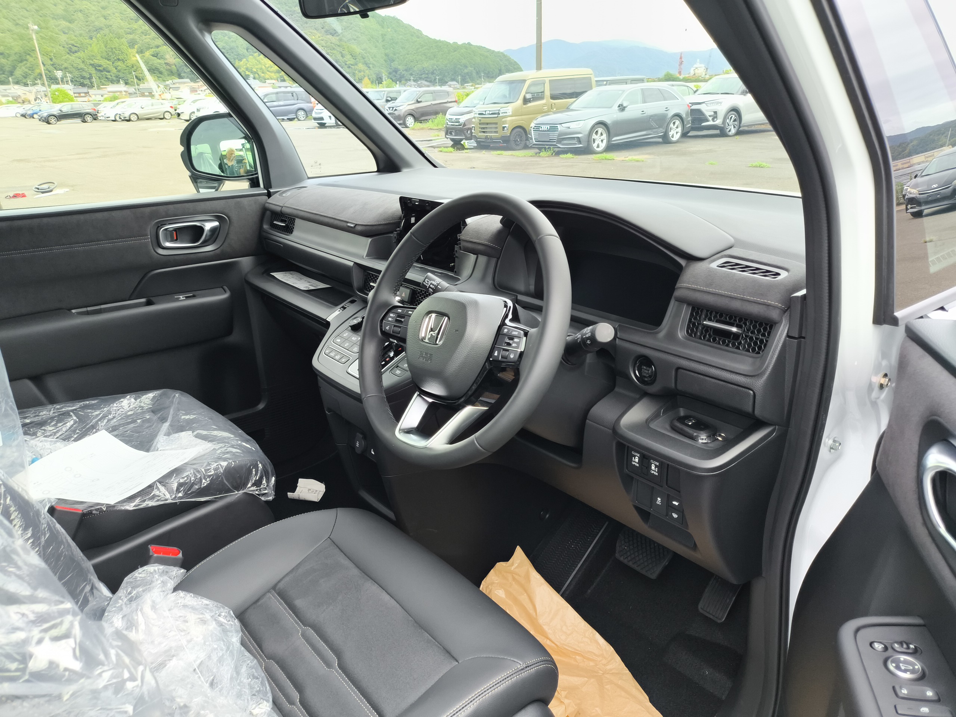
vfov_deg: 54.9
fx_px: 690
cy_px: 358
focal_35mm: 25
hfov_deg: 69.4
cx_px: 478
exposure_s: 1/136
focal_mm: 4.71
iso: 50
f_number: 1.7
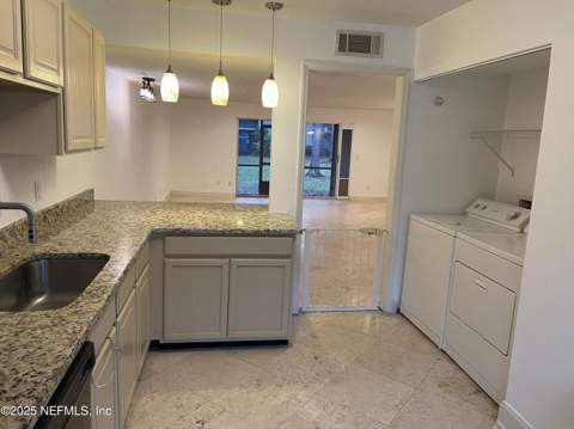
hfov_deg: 69.4
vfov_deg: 54.8
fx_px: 414
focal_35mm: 25
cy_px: 214
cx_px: 287
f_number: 1.6
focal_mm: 5.1
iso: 125
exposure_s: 1/60
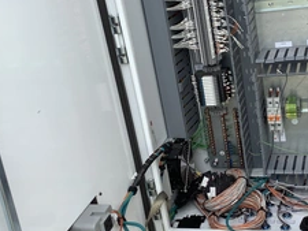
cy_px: 93
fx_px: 490
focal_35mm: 55
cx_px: 211
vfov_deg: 26.5
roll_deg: +6.2
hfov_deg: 34.5
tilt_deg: -19.8
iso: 25
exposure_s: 1/411
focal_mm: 3.3
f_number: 2.4
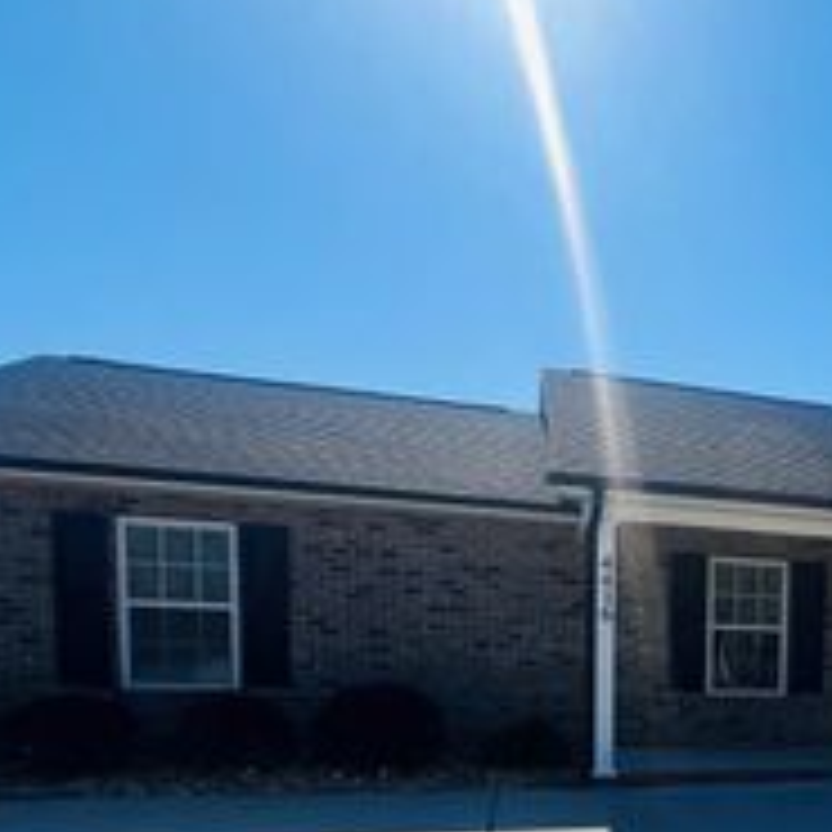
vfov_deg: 48.0
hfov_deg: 43.4
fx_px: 843
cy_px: 722
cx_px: 868
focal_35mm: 31
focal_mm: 1.57
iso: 32
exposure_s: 1/1376
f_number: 1.8
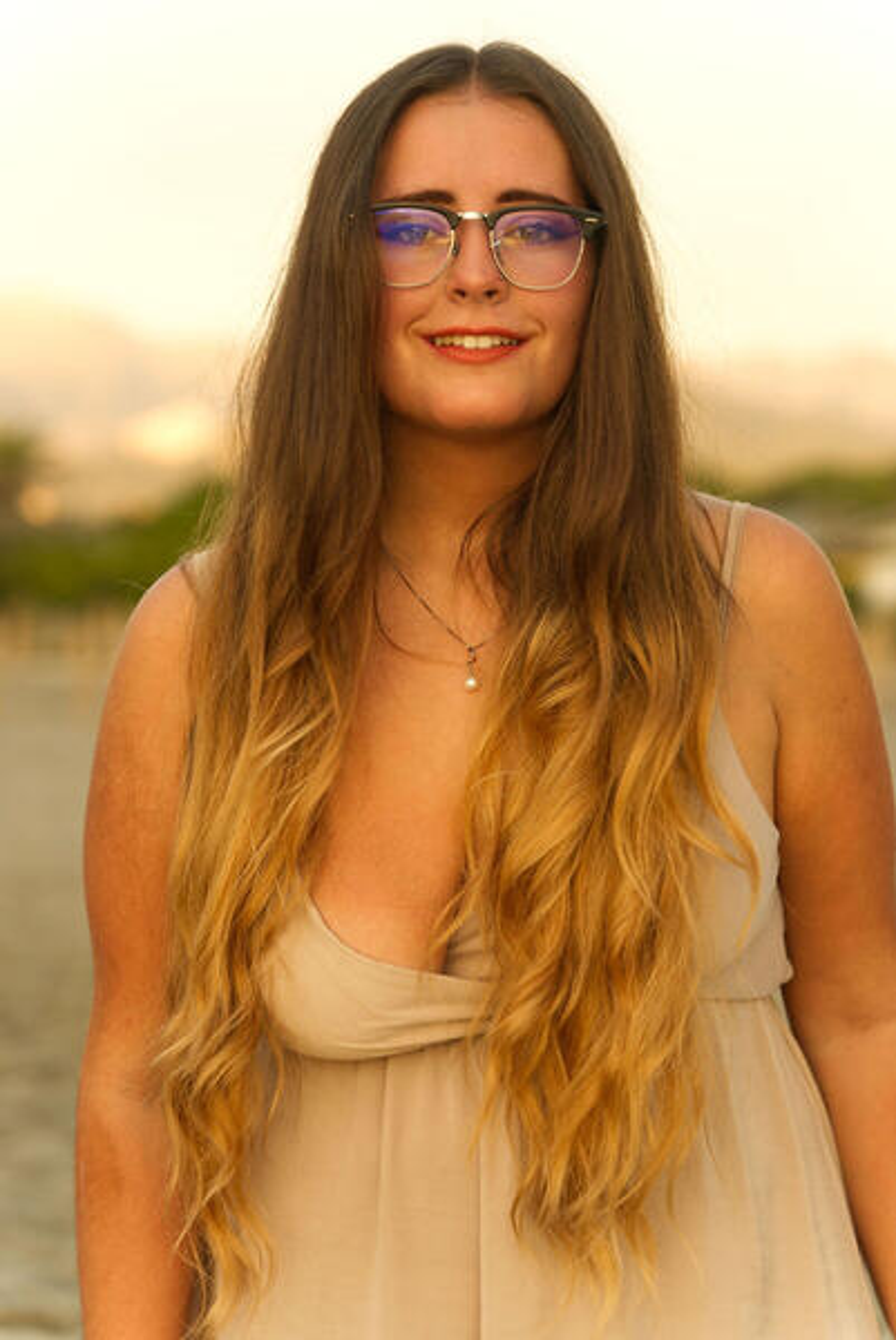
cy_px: 670
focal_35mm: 105
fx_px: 3913
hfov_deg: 13.1
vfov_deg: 19.4
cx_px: 448
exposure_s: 1/30
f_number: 4.5
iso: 125
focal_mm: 105
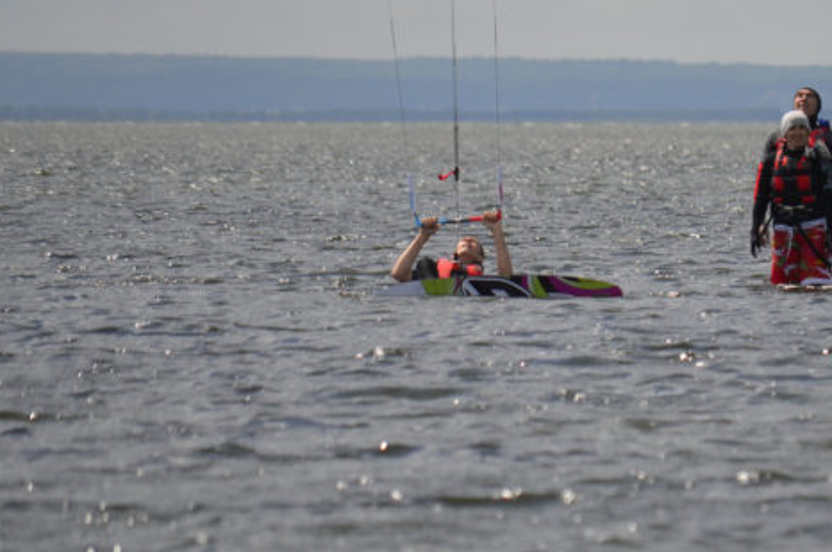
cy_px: 211
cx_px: 650
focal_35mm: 515
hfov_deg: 4.0
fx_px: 11882
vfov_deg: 2.7
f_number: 5.6
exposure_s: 1/2000
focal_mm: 200
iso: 320
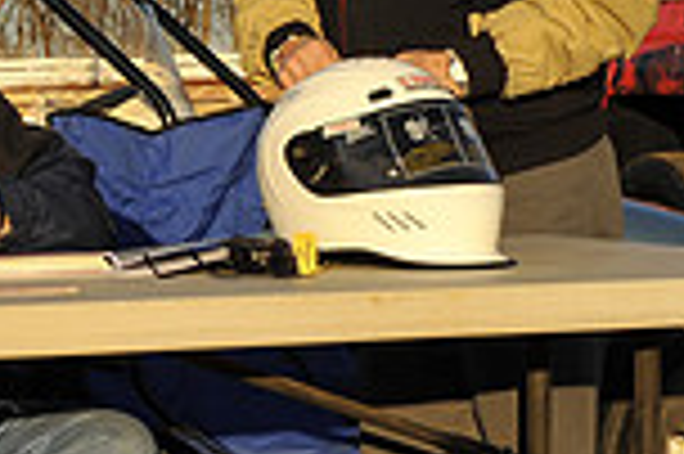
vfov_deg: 11.2
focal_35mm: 122
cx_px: -153
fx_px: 2315
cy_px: 207
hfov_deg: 16.1
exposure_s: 1/640
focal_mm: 32
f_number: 13
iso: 500
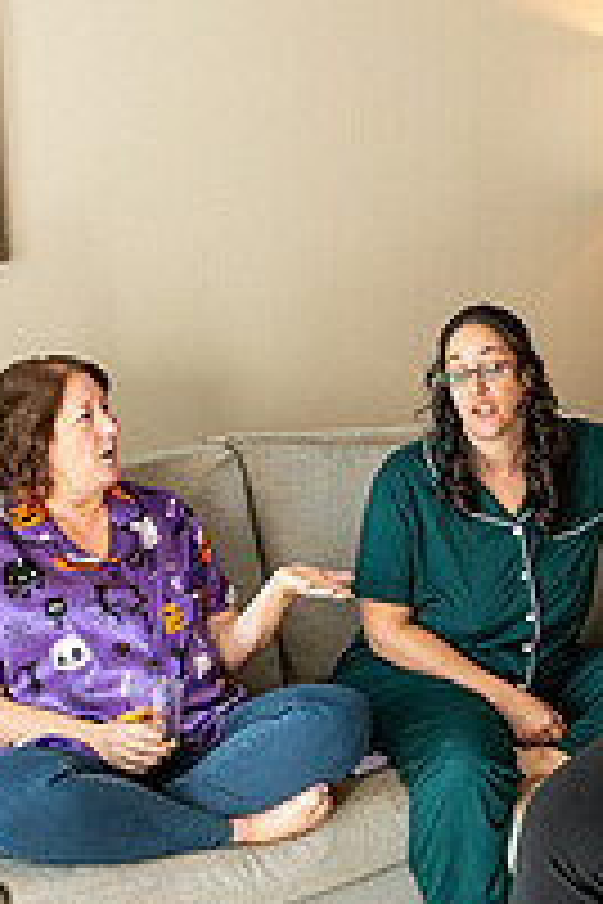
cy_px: 546
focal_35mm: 78
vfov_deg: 25.9
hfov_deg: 17.3
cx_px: 490
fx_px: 1960
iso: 800
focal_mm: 27
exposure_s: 1/200
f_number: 3.2
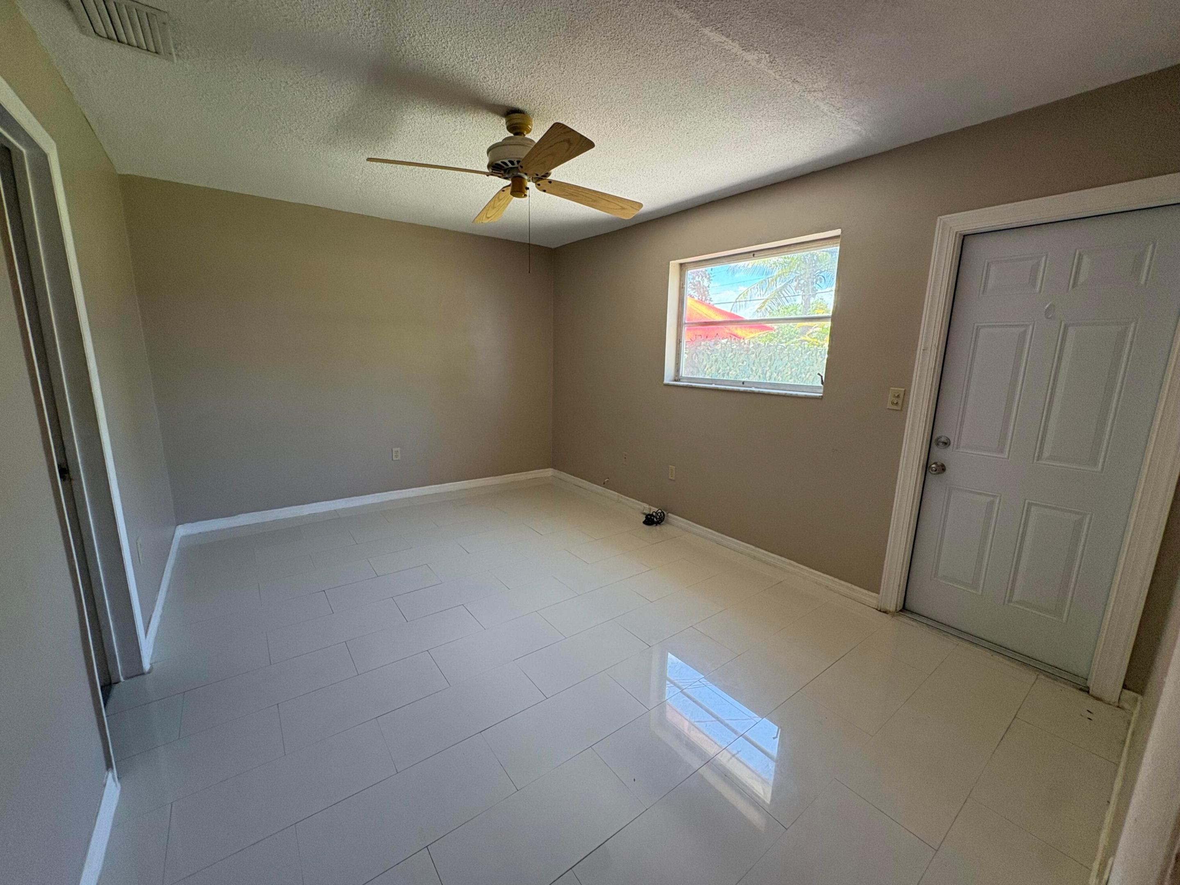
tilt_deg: -10.5
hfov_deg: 102.1
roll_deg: -0.4
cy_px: 442
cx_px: 590
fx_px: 477
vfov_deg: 85.7
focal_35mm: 14
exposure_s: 1/99
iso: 200
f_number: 2.2
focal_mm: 2.22
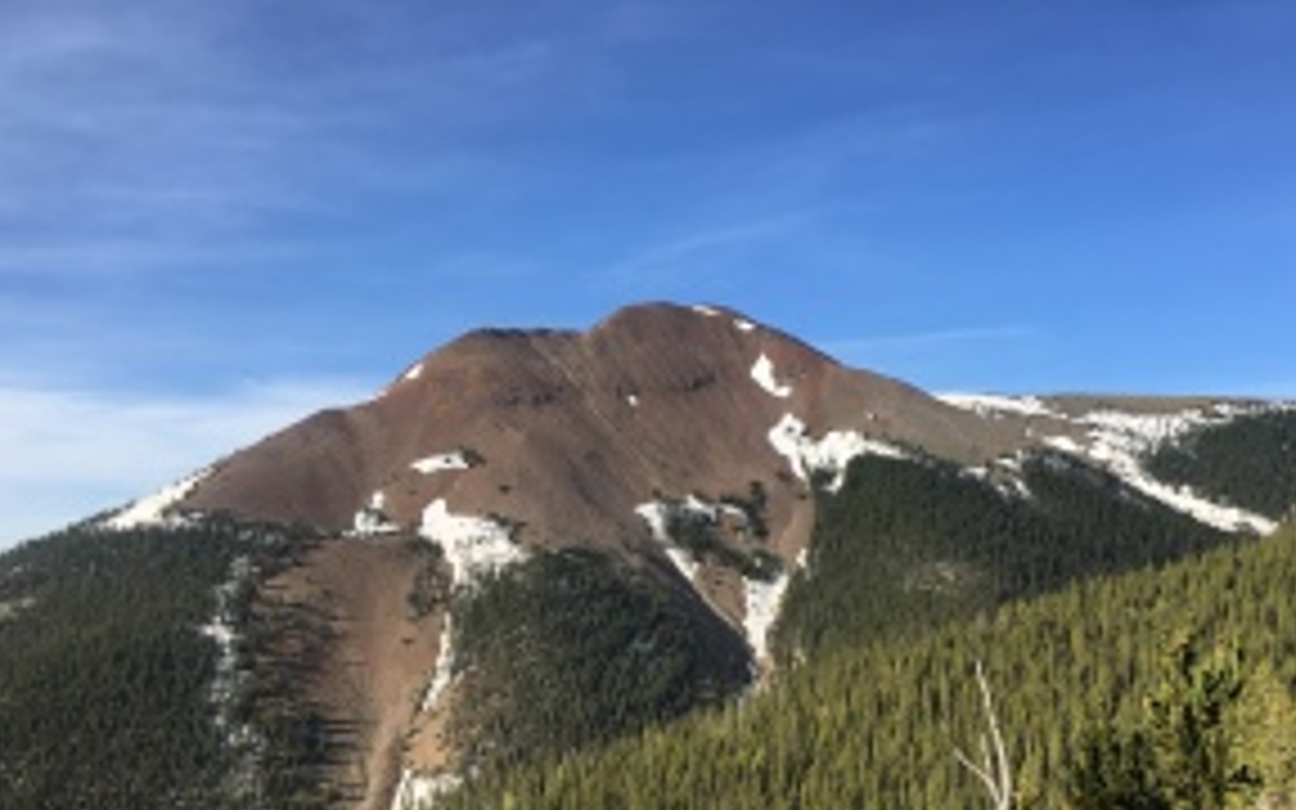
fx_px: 1377
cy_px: 608
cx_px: 742
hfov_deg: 50.2
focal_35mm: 39
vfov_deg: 32.2
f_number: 2.2
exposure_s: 1/905
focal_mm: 4.15
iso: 25
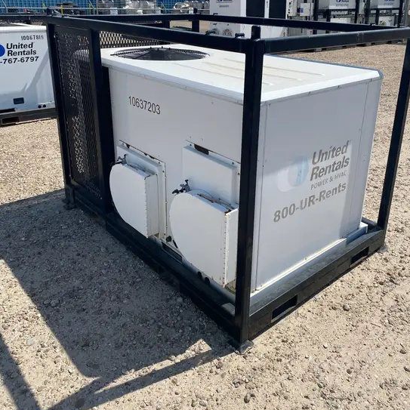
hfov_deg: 52.5
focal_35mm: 31
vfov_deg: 51.9
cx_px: 207
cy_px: 150
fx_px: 415
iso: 32
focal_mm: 4.25
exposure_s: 1/4608
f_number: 1.8
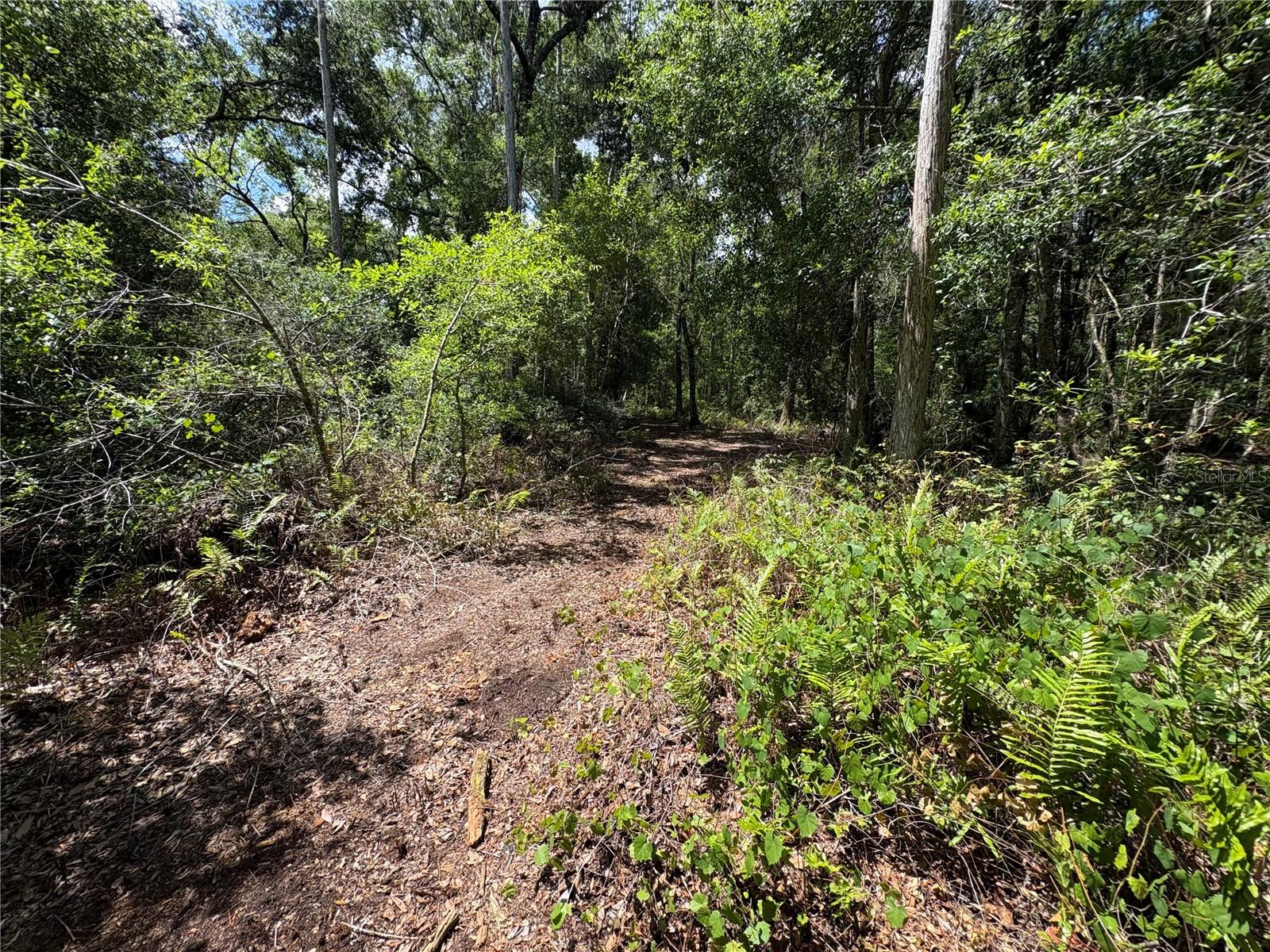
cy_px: 476
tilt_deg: -5.5
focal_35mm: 14
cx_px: 635
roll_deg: -0.3
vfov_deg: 85.7
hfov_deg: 102.1
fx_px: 514
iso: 40
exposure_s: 1/669
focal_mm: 2.22
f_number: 2.2
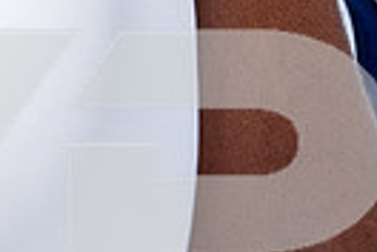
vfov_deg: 4.6
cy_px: -165
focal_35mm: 297
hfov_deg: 6.9
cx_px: 20
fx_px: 3110
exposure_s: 1/250
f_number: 4
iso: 100
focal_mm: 66
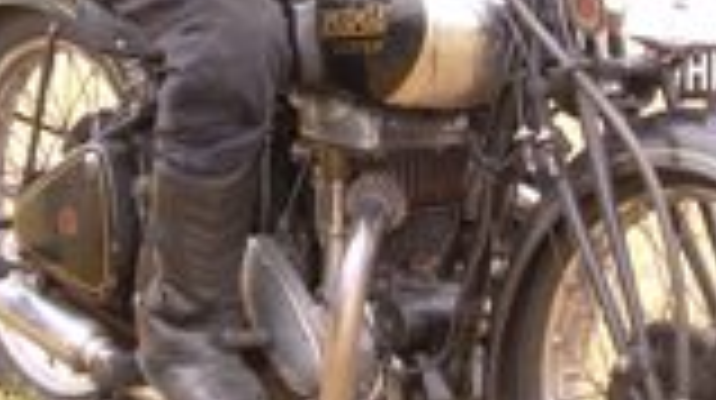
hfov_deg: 11.8
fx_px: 3451
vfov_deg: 6.6
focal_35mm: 182
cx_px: 392
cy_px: -52
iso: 50
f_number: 3.8
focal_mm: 12.5
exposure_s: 1/60
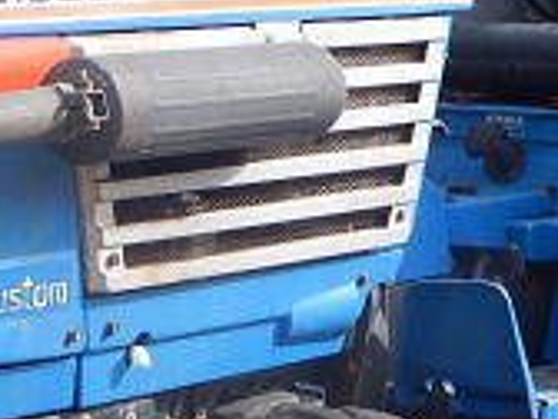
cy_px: 103
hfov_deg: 9.6
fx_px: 3305
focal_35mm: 205
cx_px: 213
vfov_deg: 7.2
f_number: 3.6
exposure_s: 1/320
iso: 125
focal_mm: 7.7
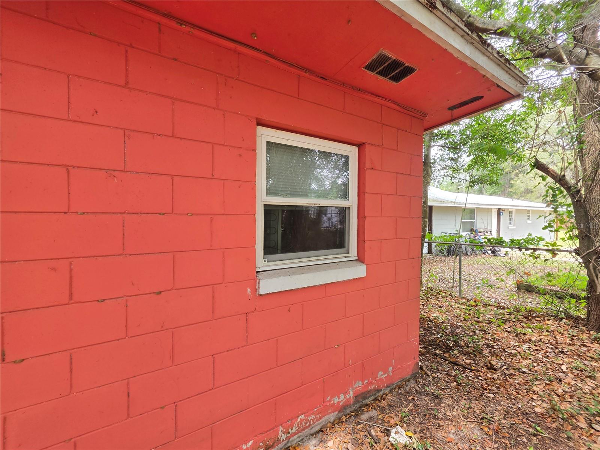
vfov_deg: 89.9
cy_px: 225
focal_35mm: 13
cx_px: 300
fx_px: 225
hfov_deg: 106.2
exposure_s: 1/120
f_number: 1.9
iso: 32
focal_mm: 2.2
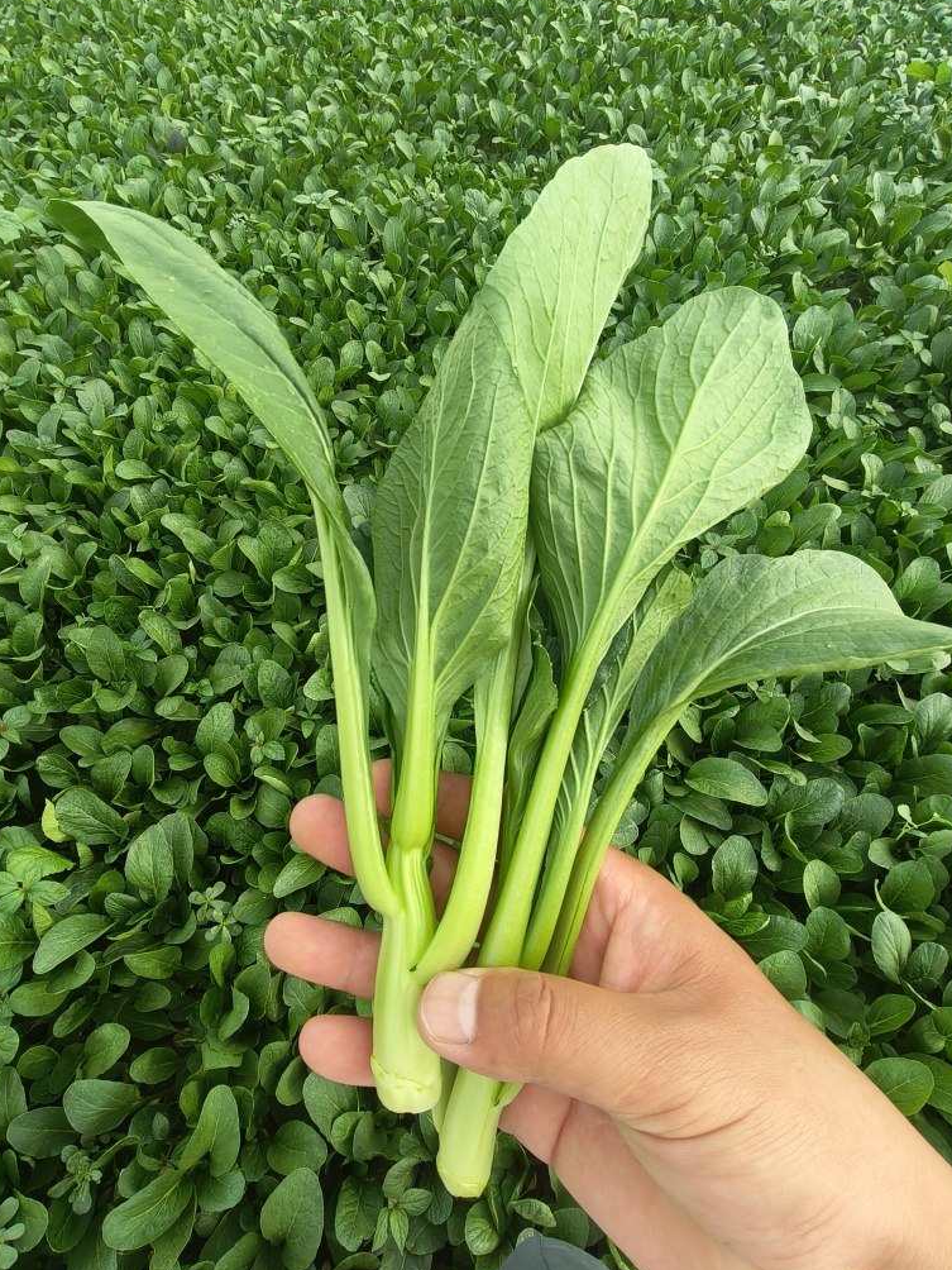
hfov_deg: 74.7
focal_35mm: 17
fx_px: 623
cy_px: 615
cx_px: 458
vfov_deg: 91.0
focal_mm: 1.68
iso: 50
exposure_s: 1/283
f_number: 2.2
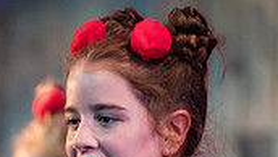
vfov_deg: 1.4
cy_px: 296
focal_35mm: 866
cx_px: -80
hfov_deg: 2.5
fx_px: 6388
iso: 2000
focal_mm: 198
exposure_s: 1/200
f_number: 2.8
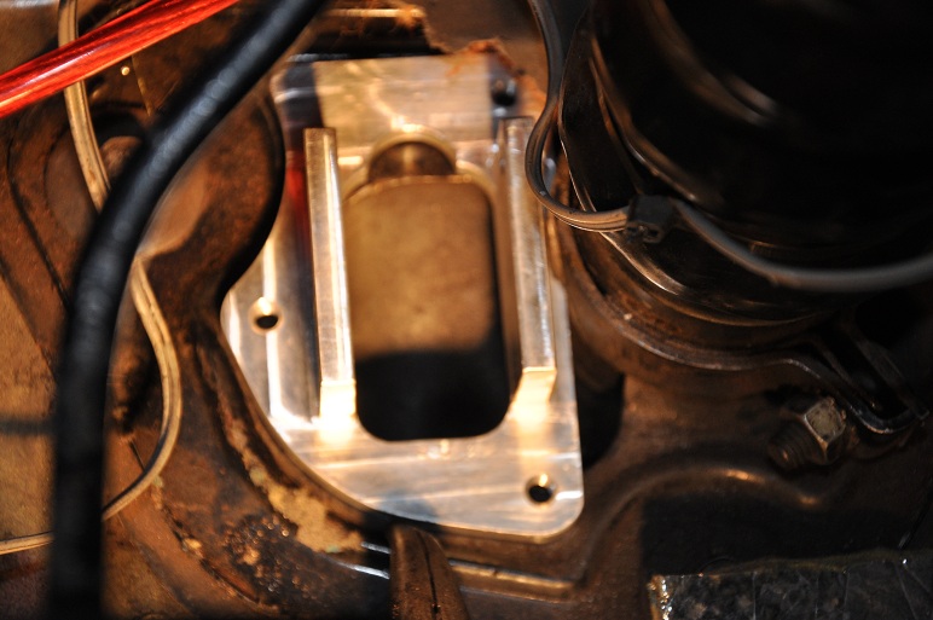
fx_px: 2912
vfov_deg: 12.2
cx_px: 466
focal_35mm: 112
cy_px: 310
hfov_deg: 18.2
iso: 640
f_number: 5.3
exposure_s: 1/125
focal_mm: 75
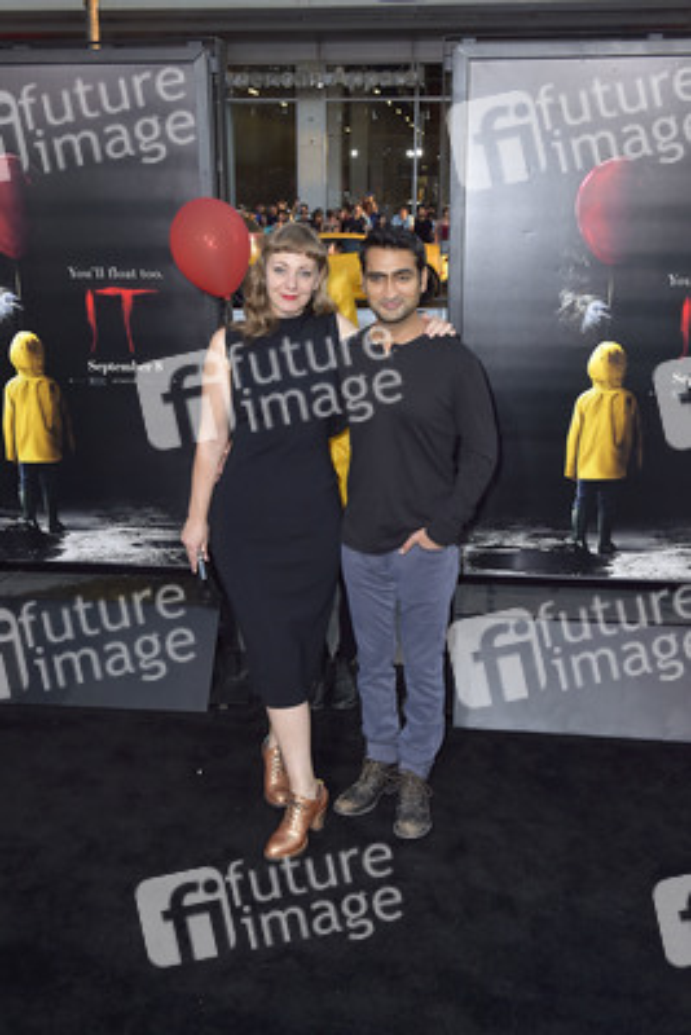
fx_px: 1007
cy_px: 518
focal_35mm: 35
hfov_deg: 37.9
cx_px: 346
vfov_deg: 54.4
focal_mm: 35
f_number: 6.3
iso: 640
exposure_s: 1/250
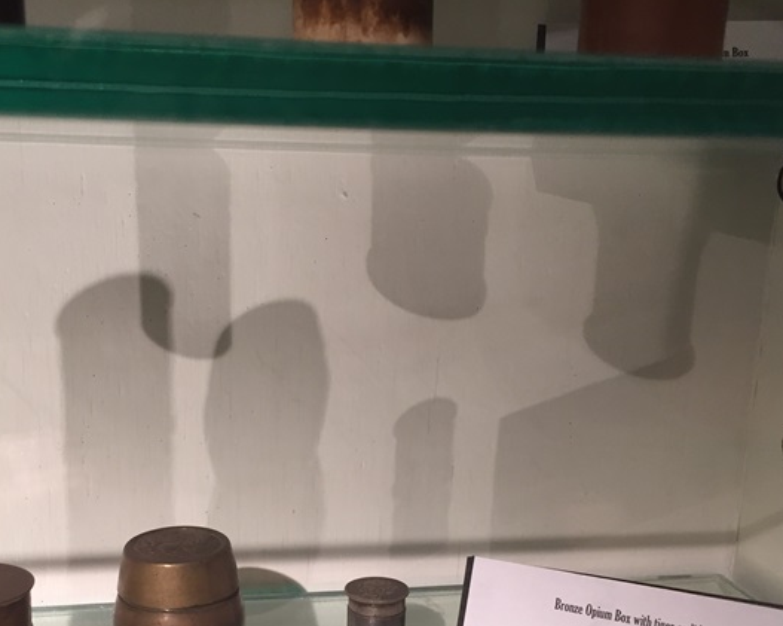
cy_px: 440
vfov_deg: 34.4
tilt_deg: -16.1
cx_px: 342
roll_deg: -1.1
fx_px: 996
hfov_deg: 42.8
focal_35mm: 43
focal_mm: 4.15
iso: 50
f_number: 2.2
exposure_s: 1/33
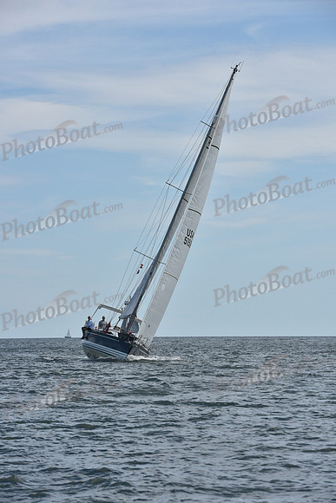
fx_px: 2238
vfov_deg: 12.8
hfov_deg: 8.6
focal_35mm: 160
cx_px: 168
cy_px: 252
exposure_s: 1/1000
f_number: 11
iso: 320
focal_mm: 160
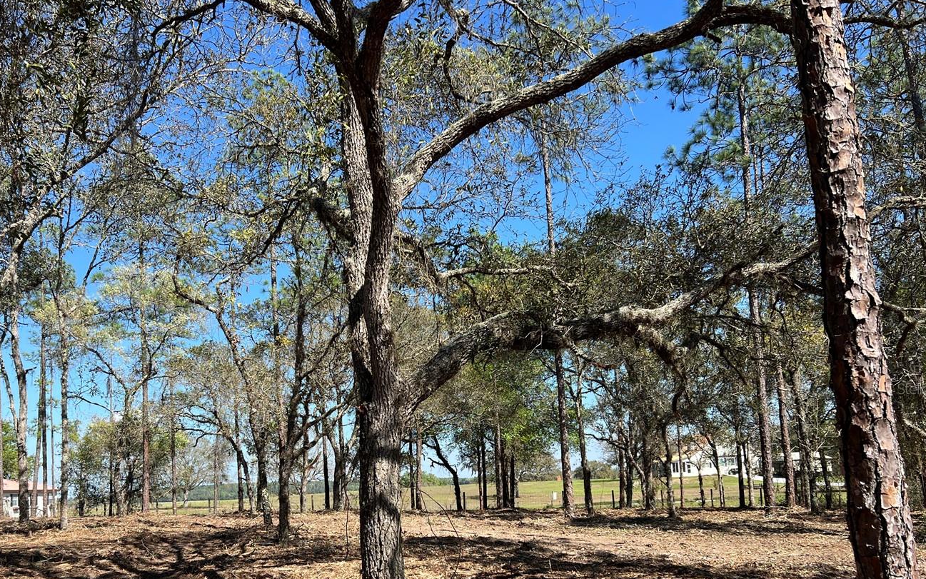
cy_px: 388
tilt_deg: +4.8
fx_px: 858
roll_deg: +2.5
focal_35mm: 34
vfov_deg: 36.9
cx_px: 393
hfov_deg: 56.5
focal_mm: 5.7
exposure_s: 1/2513
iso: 50
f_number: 1.5
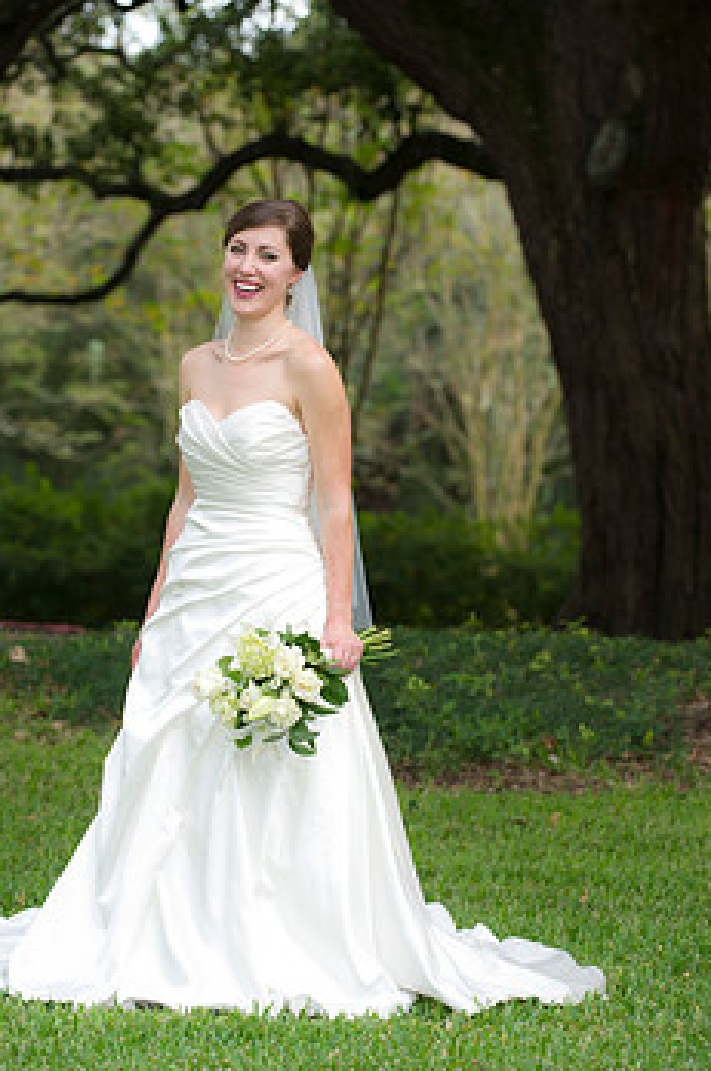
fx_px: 4457
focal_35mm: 150
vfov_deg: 13.7
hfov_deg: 9.1
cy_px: 489
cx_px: 279
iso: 400
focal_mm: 116
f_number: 3.5
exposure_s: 1/125
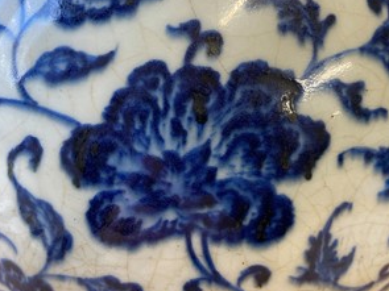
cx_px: 194
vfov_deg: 37.7
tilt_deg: -24.2
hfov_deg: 49.0
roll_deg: -5.3
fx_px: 427
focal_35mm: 38
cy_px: 142
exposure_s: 1/50
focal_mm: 3.99
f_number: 1.8
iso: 64
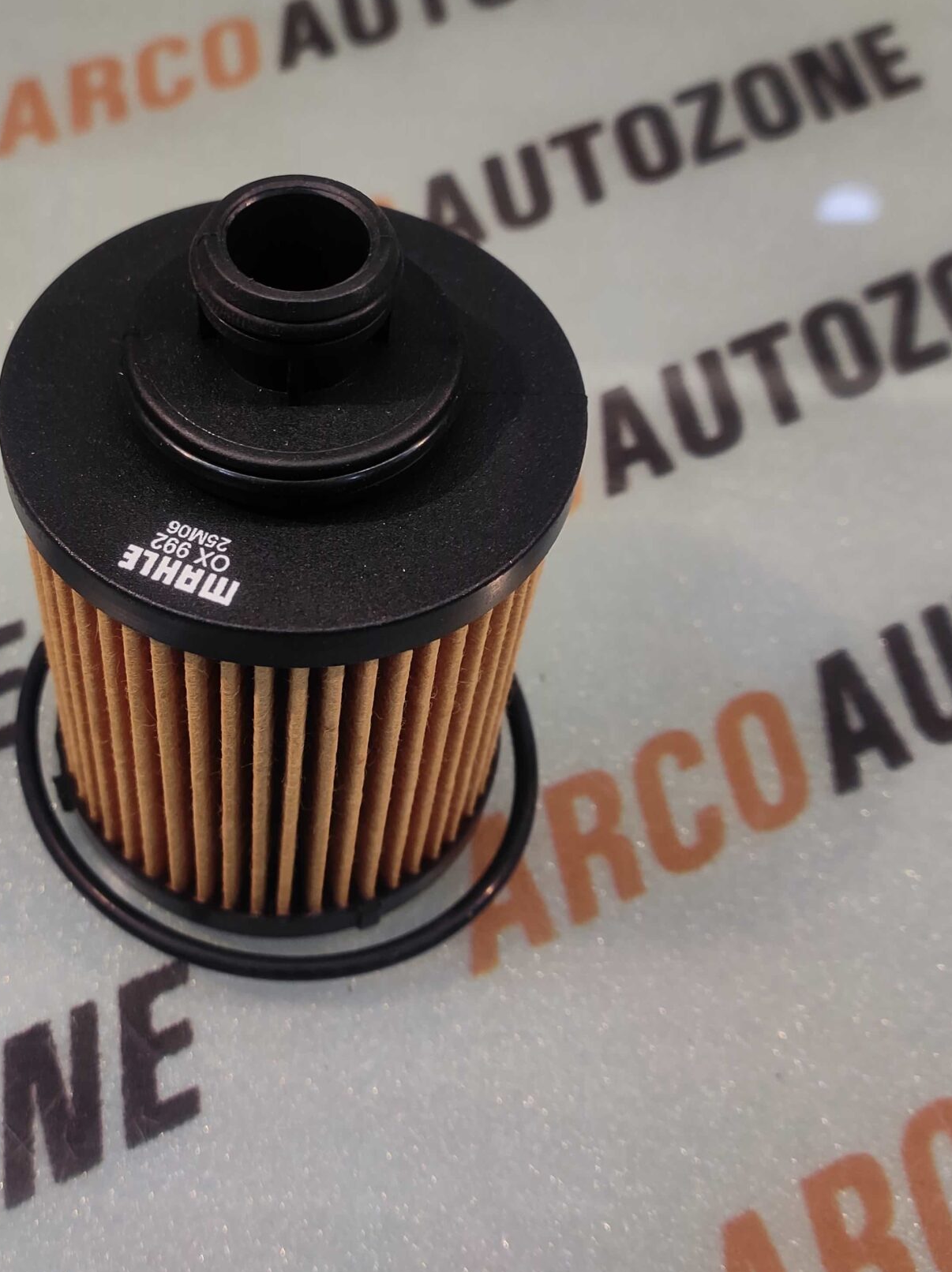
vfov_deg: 65.3
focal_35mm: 27
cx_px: 252
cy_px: 613
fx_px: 992
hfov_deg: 49.5
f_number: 1.79
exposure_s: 1/50
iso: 117
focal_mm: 4.74
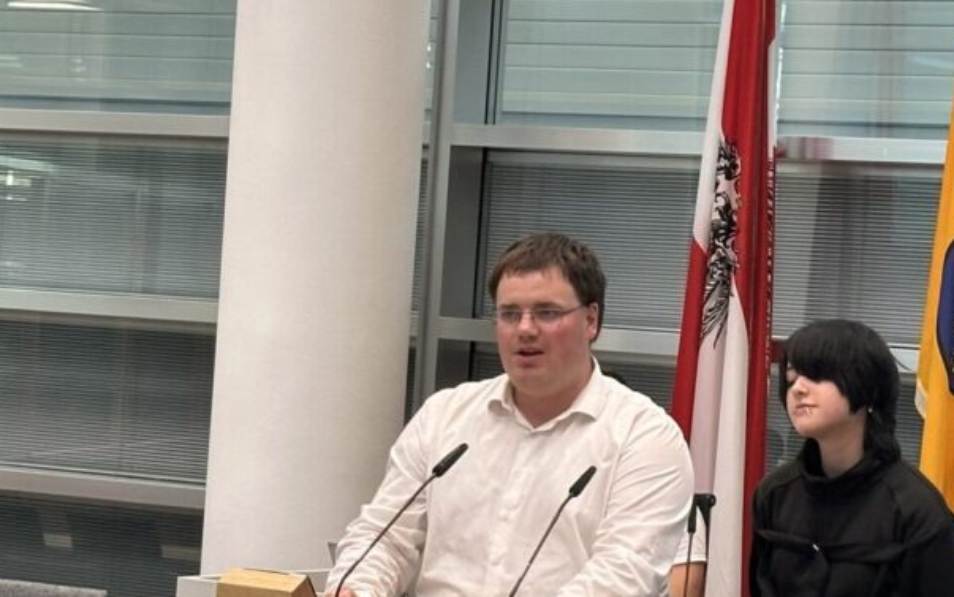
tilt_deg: +0.6
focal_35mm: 135
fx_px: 3510
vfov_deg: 9.7
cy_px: 263
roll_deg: -4.0
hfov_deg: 15.3
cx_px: 864
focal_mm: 6.86
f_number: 1.78
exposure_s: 1/60
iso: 125
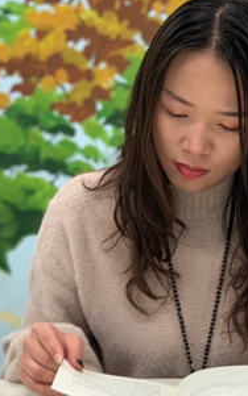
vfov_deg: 18.9
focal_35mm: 110
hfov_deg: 11.9
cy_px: 176
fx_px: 1190
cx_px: 185
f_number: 2.4
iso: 160
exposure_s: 1/50
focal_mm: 6
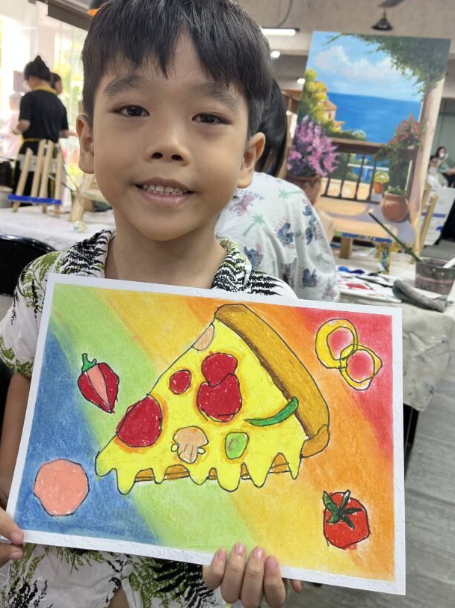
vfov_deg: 56.6
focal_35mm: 32
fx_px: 561
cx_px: 219
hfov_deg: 44.1
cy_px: 261
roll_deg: -5.1
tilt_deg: -10.9
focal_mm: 5.1
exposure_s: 1/121
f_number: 1.6
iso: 125
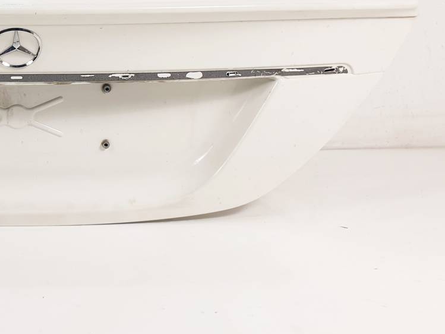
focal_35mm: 50
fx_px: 643
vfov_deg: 28.1
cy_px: 40
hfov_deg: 35.4
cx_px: 24
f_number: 2.4
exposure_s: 1/100
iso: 64
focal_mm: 4.3
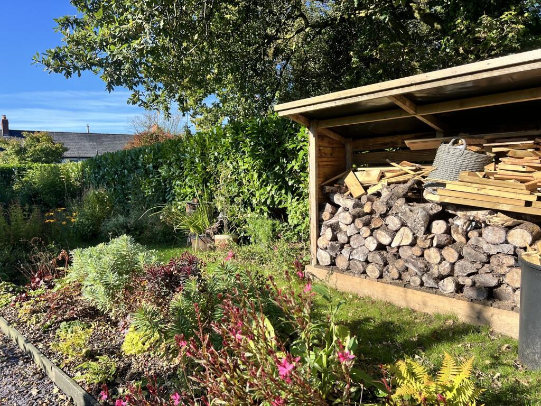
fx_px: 406
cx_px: 270
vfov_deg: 53.1
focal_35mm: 26
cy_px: 203
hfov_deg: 67.3
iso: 50
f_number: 1.5
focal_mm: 5.7
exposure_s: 1/1972
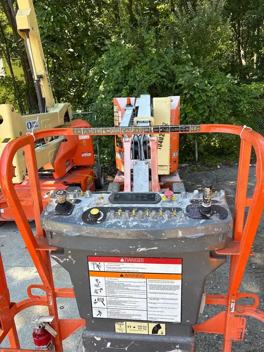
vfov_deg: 67.3
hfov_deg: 53.1
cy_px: 176
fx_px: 264
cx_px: 132
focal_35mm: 26
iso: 40
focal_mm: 5.96
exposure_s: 1/293
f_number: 1.6
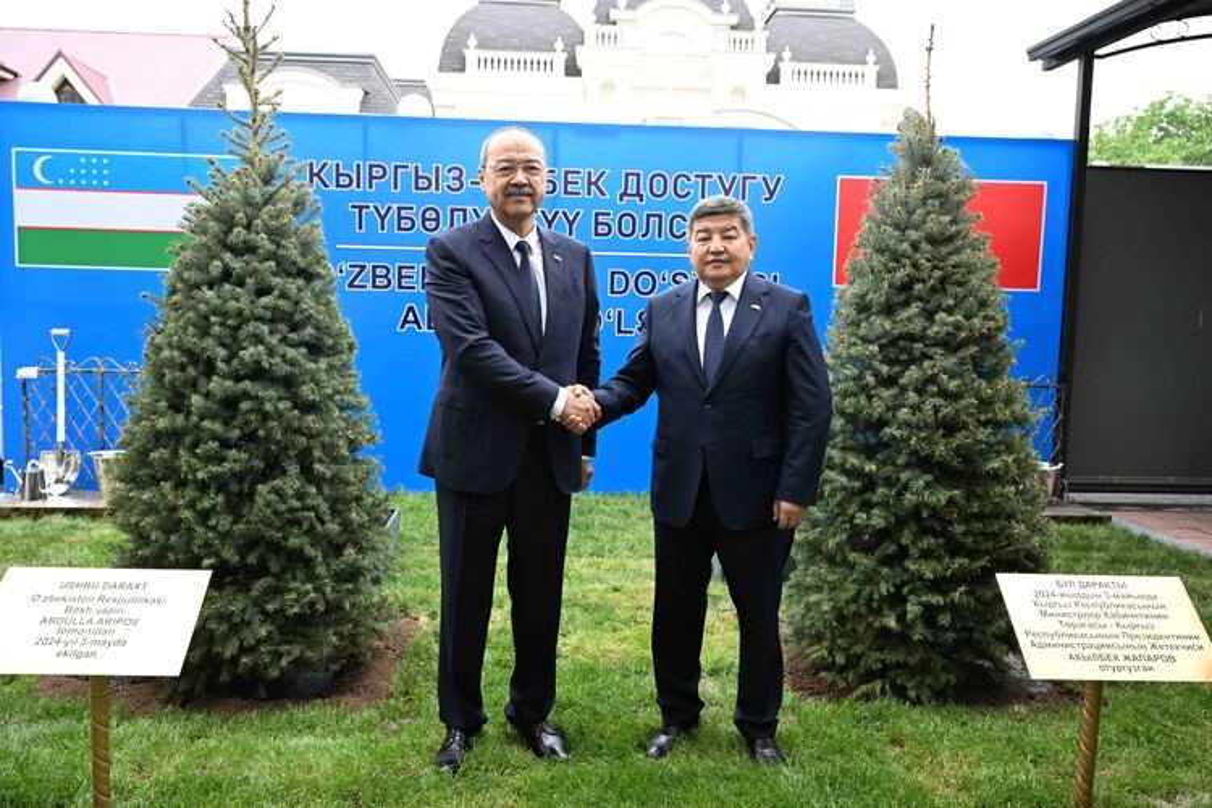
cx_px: 606
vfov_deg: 45.0
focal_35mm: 29
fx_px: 976
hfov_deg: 63.7
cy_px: 404
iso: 640
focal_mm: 29
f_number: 5.6
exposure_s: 1/250
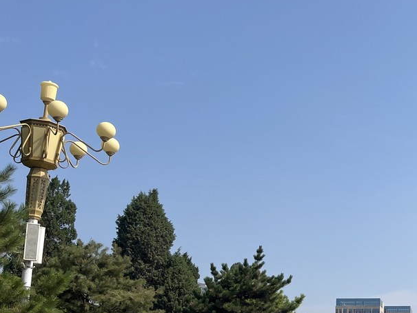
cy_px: 257
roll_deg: +0.7
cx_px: 440
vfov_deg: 26.0
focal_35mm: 55
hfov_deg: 31.6
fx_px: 663
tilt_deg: +10.5
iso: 50
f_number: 1.6
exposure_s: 1/5319
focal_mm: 5.1
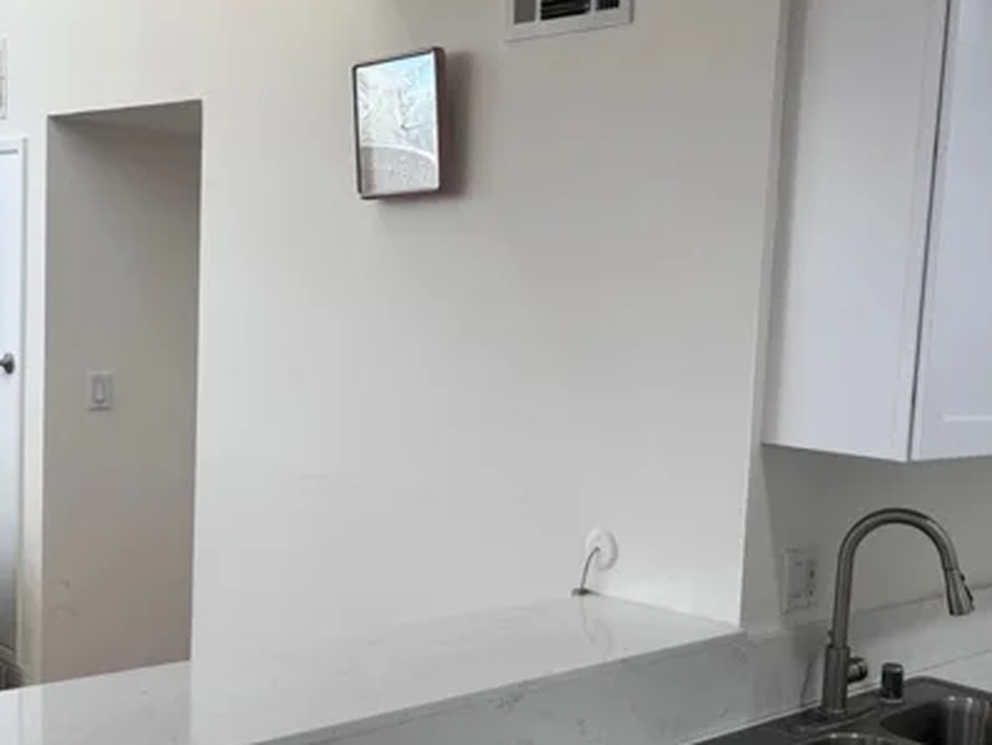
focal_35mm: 45
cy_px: 448
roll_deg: -3.1
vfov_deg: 32.1
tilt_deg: -5.0
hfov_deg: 41.3
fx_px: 1290
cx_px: 692
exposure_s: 1/120
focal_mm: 6.86
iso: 64
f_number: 1.78
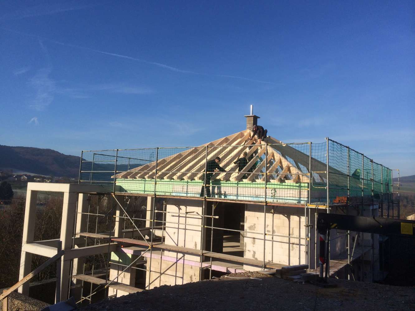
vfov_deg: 46.8
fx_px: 360
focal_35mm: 30
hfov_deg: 60.0
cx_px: 208
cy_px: 156
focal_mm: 4.12
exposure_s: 1/2740
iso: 32
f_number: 2.2
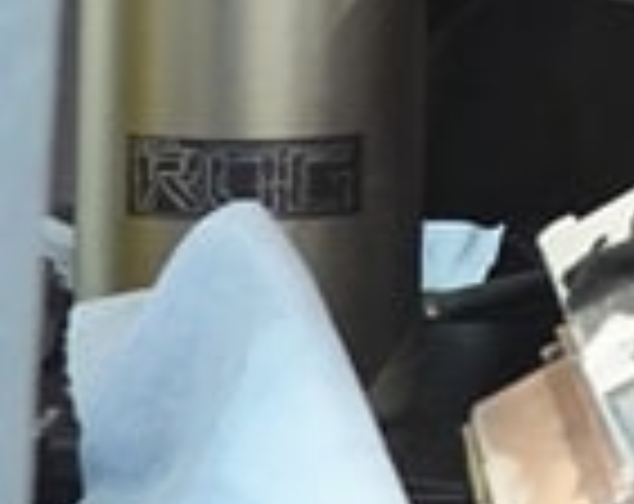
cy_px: -515
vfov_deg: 7.0
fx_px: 3986
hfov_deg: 8.8
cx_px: 1030
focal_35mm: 213
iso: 640
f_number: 2.8
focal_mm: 10.59
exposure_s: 1/60
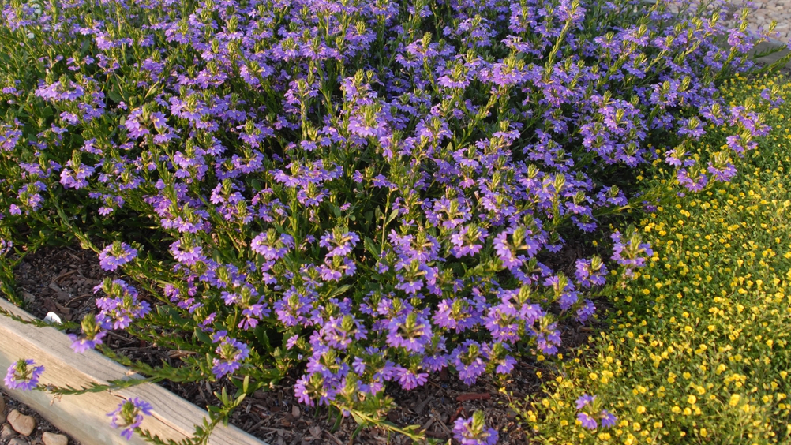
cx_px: 388
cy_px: 179
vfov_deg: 26.5
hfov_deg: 45.5
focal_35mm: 45
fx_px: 944
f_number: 5.6
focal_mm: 28
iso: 400
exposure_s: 1/125
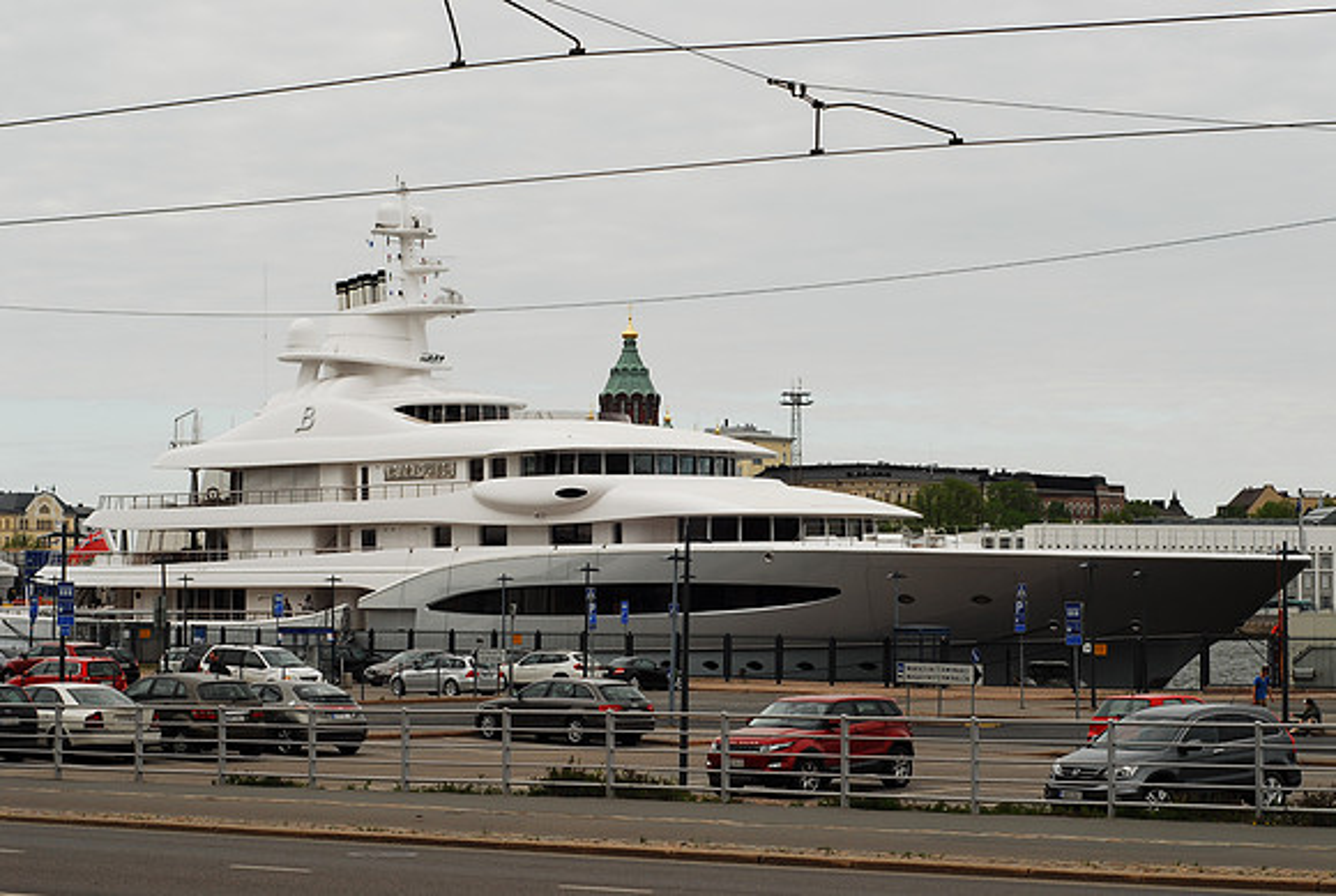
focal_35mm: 75
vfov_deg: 18.3
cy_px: 448
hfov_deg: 26.9
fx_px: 2788
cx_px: 668
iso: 100
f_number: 8
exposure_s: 1/160
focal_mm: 50
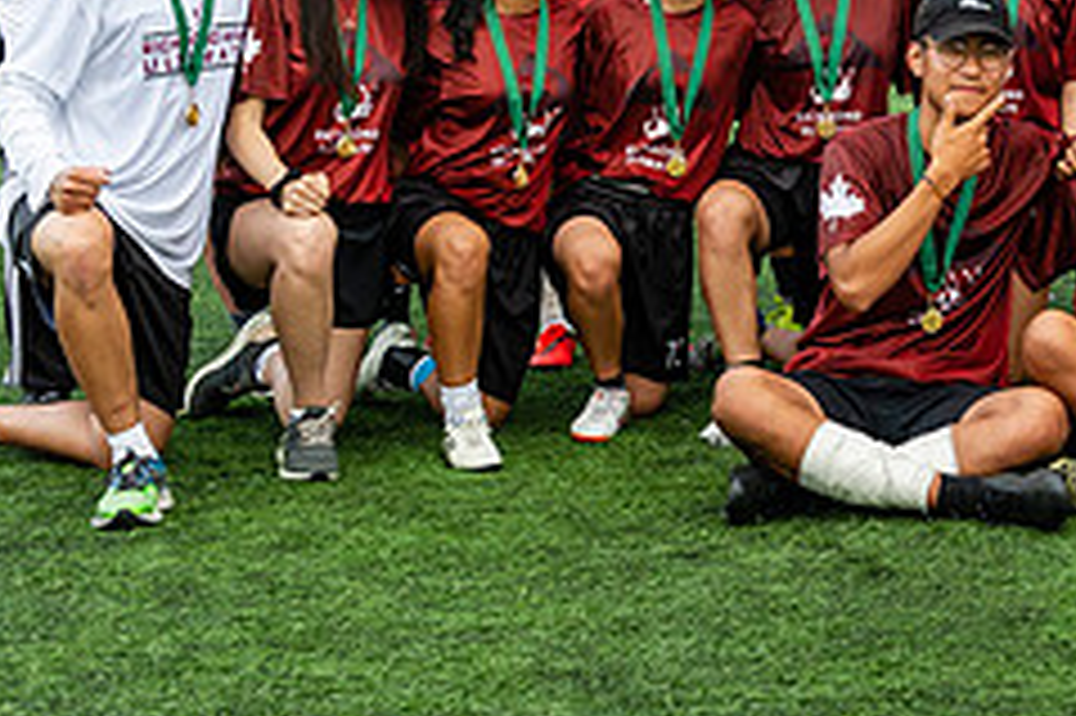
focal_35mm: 98
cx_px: 1139
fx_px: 2927
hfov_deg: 20.0
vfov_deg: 13.7
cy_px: -36
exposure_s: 1/400
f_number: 5
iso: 500
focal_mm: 40
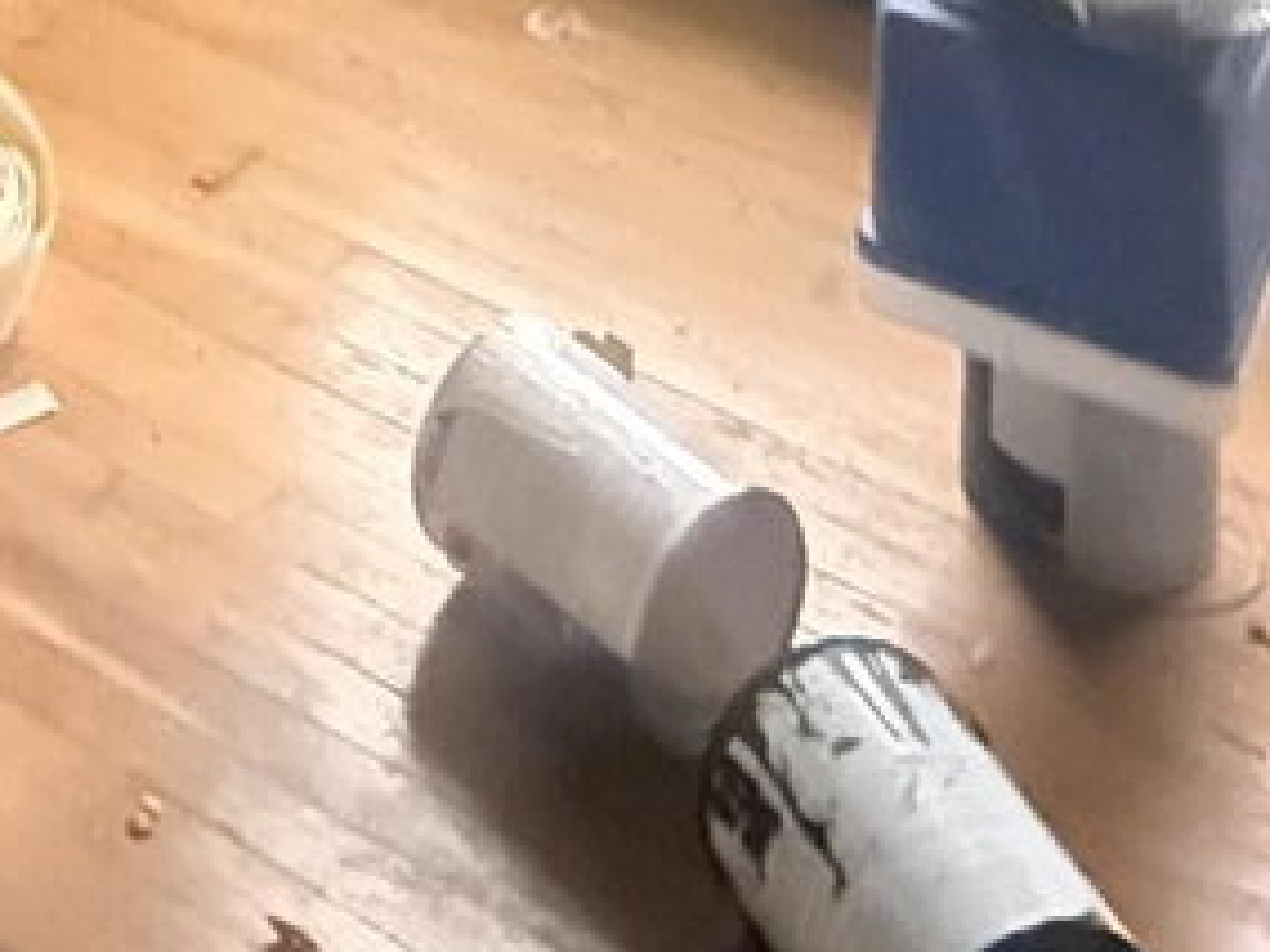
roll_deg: -0.1
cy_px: -1439
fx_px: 2898
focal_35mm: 79
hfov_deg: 22.5
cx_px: -304
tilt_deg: -4.0
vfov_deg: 13.1
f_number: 2.2
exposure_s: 1/51
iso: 1600
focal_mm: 2.22
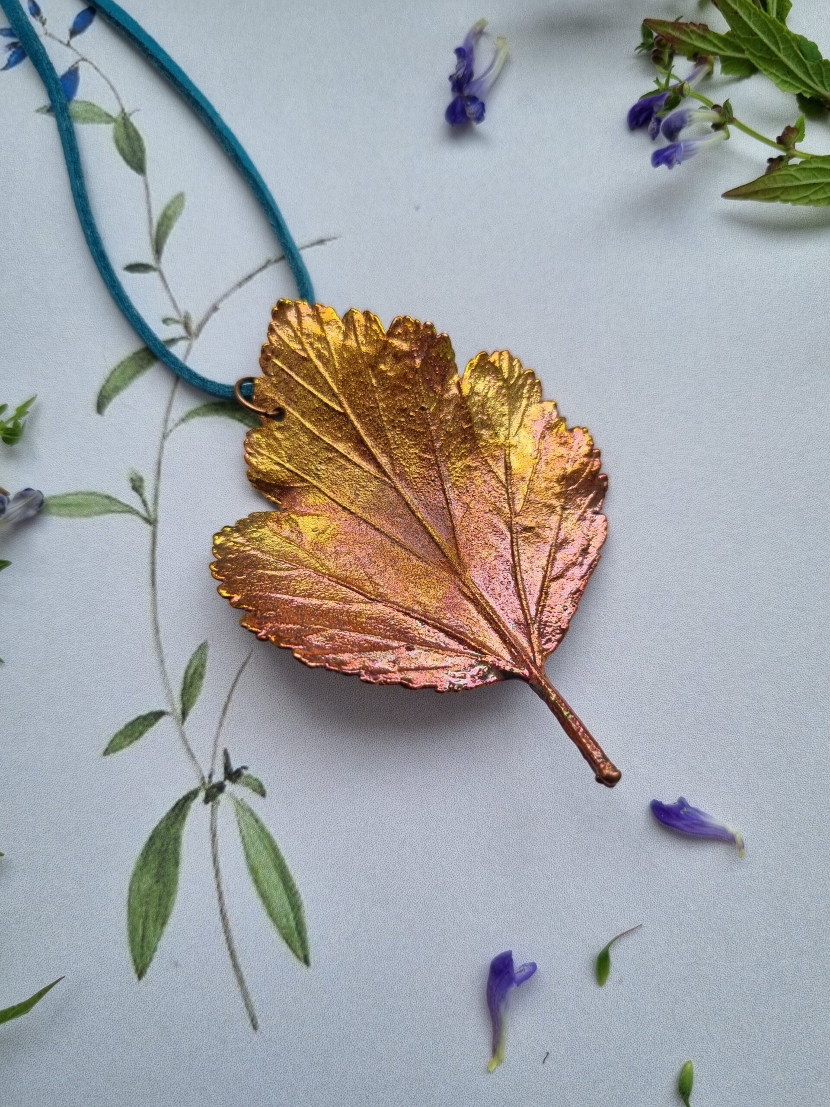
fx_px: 831
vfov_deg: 67.3
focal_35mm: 26
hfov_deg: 53.1
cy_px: 554
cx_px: 415
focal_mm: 5.4
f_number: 1.8
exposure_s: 1/556
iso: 50
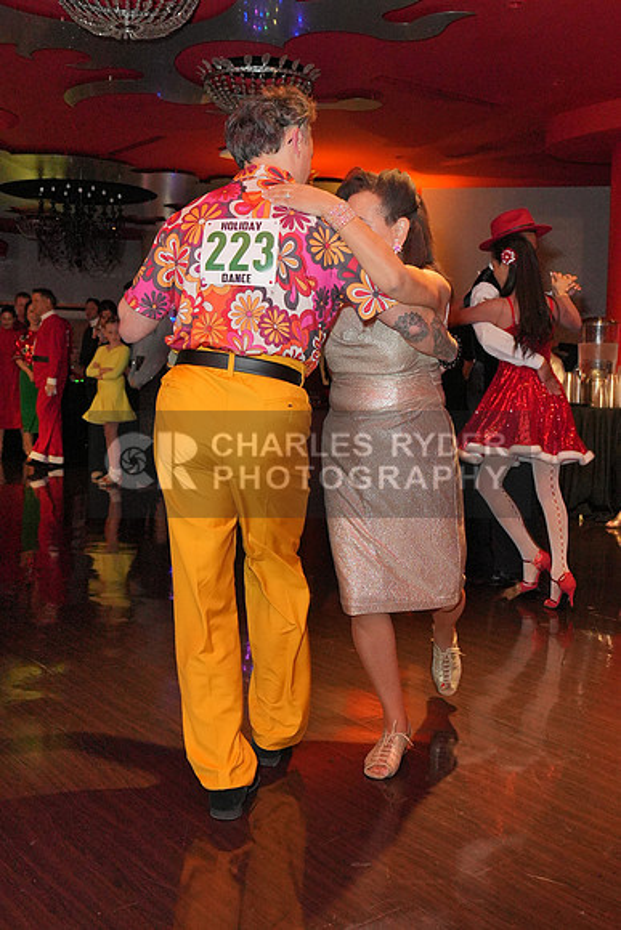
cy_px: 465
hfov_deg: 36.0
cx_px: 310
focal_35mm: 37
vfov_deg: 51.9
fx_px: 957
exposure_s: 1/200
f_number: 4
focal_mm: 25
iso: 4000
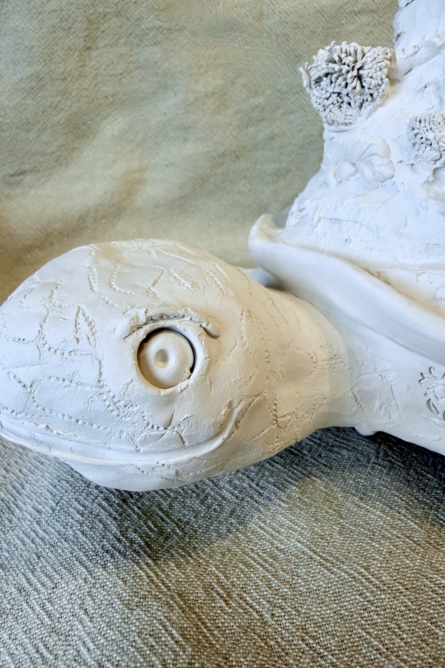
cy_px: 334
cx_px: 203
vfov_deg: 71.5
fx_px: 464
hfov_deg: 51.2
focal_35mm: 25
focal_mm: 2.22
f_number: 2.2
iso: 125
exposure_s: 1/100
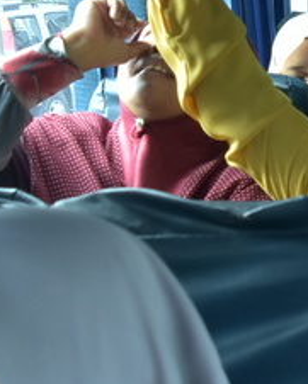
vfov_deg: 16.7
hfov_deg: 11.8
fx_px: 1309
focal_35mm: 115
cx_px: 642
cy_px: 198
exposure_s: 1/200
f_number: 3.5
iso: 400
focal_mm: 18
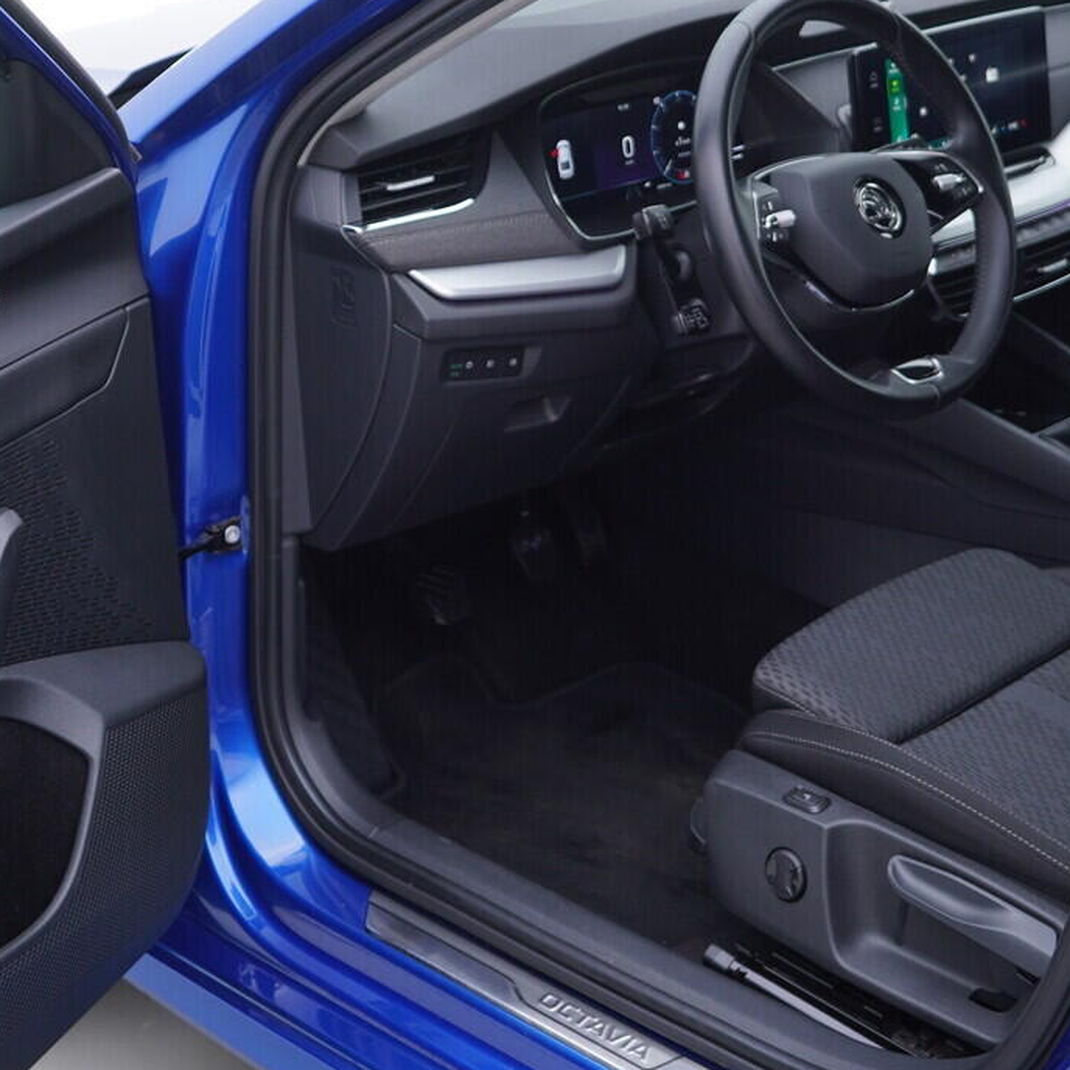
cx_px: 566
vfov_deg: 26.7
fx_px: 2238
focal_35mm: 64
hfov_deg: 26.9
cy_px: 339
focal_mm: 24
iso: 125
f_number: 3.2
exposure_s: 1/50
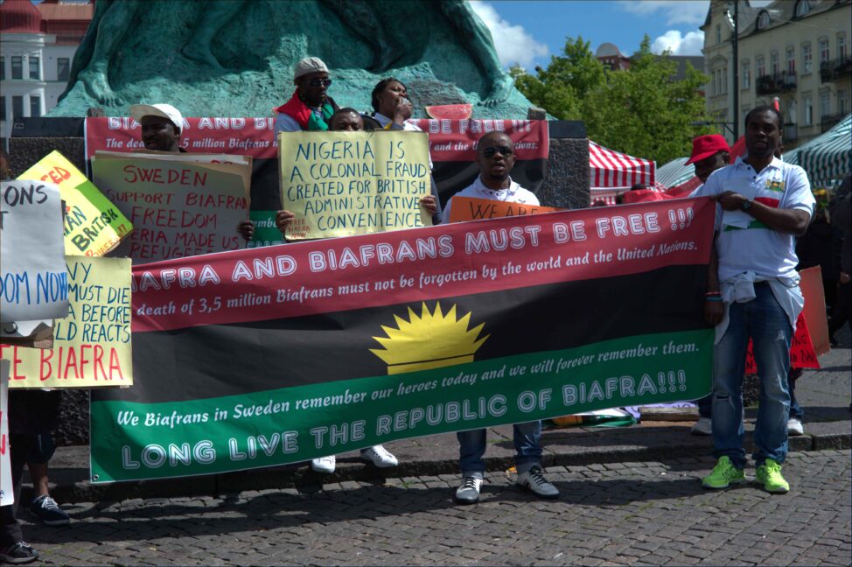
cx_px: 426
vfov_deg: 27.0
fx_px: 1182
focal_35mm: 50
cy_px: 284
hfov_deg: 39.6
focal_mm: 50
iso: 400
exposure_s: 1/1500
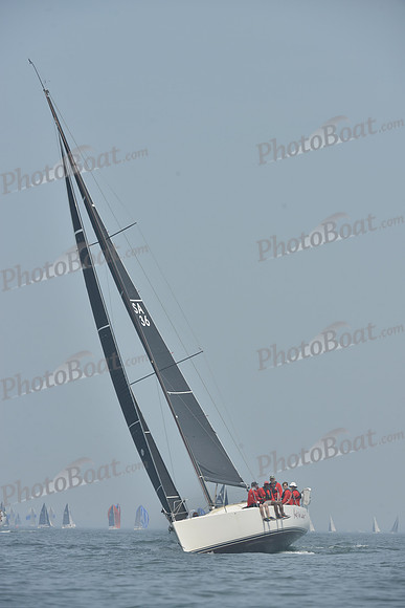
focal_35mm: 220
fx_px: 3710
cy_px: 304
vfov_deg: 9.4
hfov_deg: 6.2
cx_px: 202
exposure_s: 1/1000
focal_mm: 220
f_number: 9
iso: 280
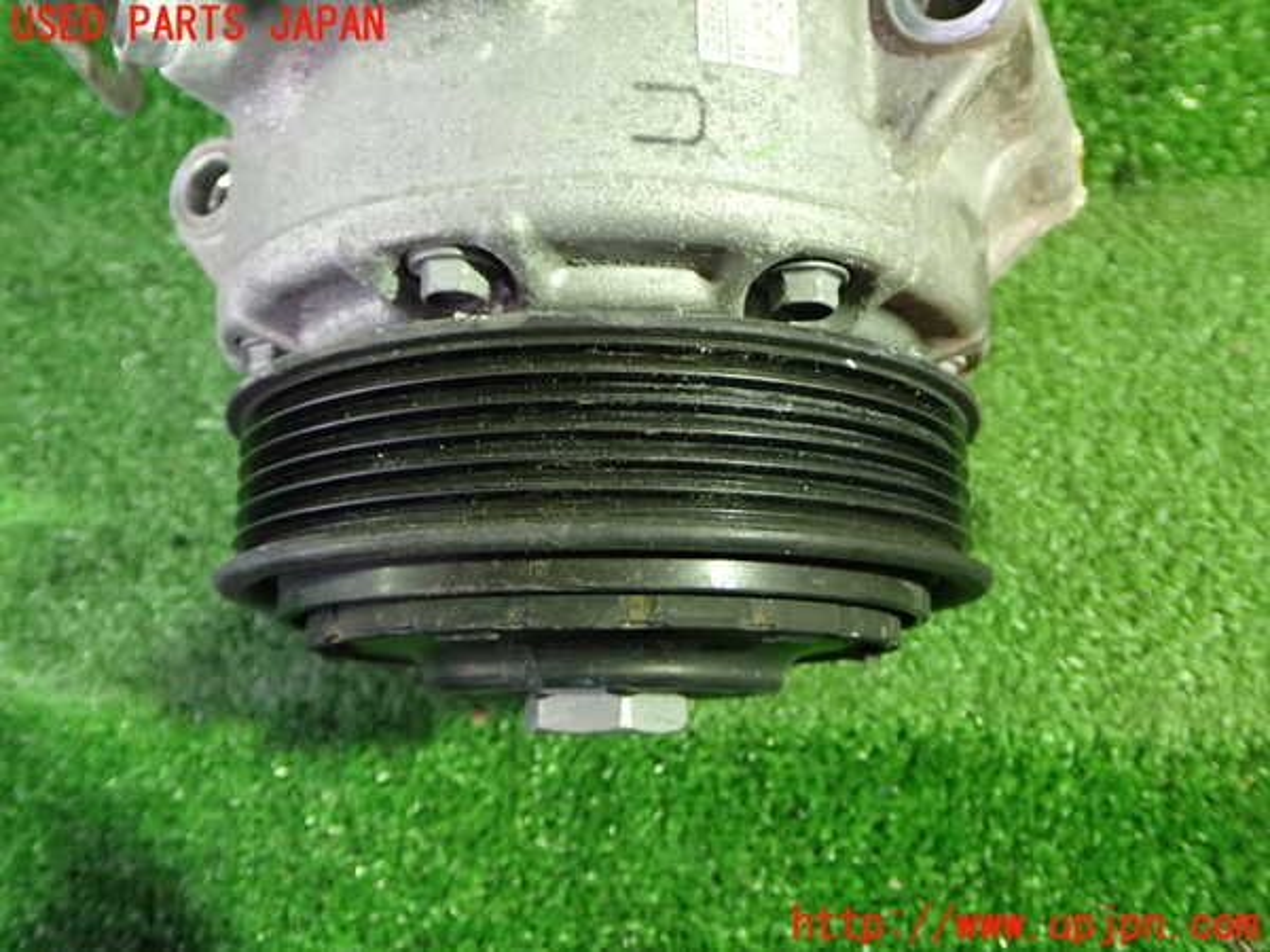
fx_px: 1174
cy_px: 476
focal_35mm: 32
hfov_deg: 56.8
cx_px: 635
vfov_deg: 44.2
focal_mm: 5.79
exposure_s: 1/25
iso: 800
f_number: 2.4
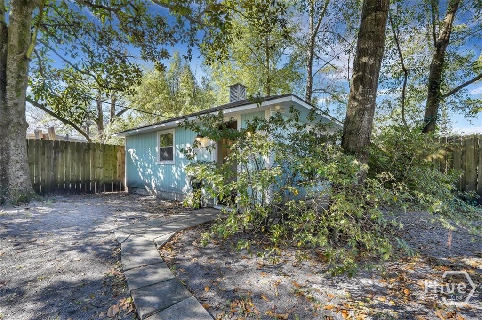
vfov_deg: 73.7
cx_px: 241
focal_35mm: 16
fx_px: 214
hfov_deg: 96.8
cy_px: 160
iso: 320
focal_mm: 16
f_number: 9
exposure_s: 1/50
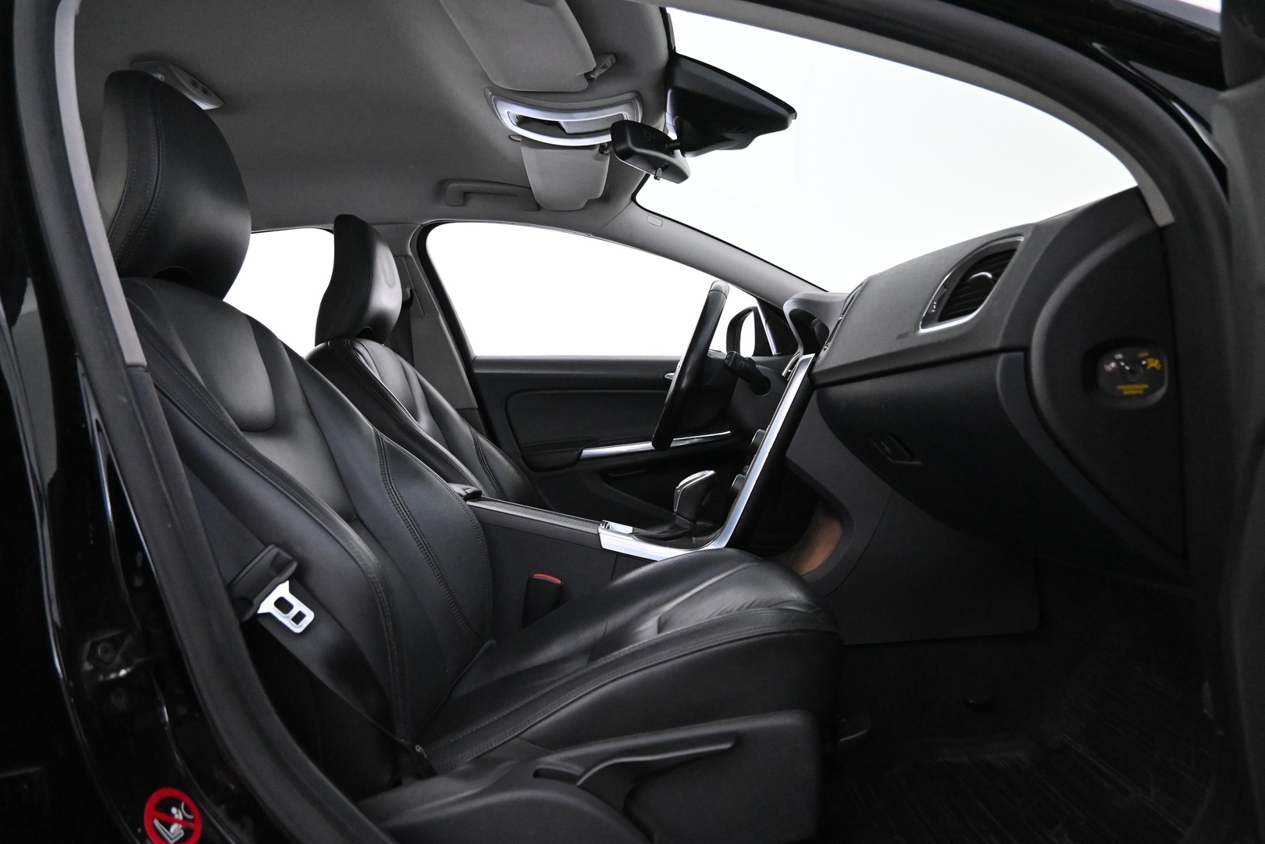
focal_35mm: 24
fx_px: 843
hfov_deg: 73.7
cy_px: 422
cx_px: 632
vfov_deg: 53.1
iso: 6400
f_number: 4
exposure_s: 1/60
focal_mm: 16
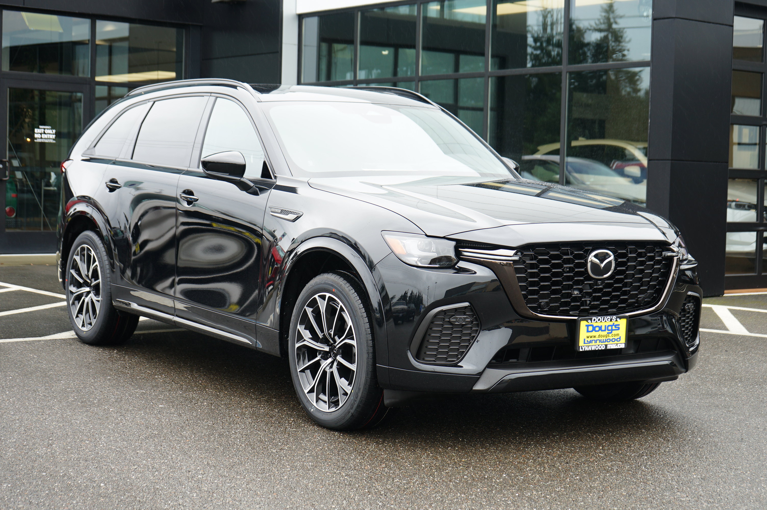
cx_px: 384
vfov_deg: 21.2
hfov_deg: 31.4
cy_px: 255
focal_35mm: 64
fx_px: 1362
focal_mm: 64
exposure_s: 1/80
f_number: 5.6
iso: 160
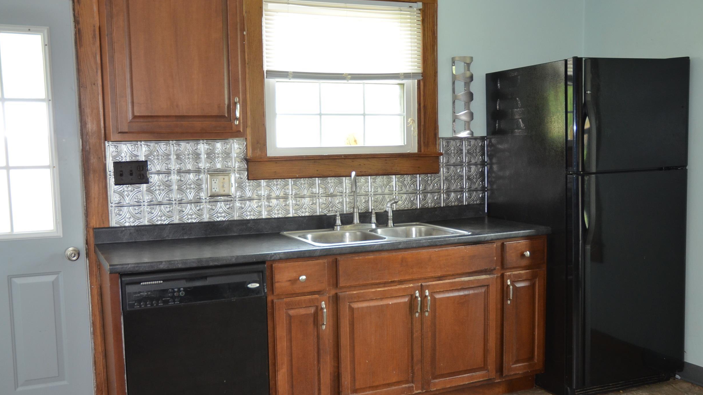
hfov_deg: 51.0
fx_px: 737
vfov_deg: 30.0
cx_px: 353
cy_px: 211
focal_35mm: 40
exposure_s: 1/60
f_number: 3.8
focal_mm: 25
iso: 720
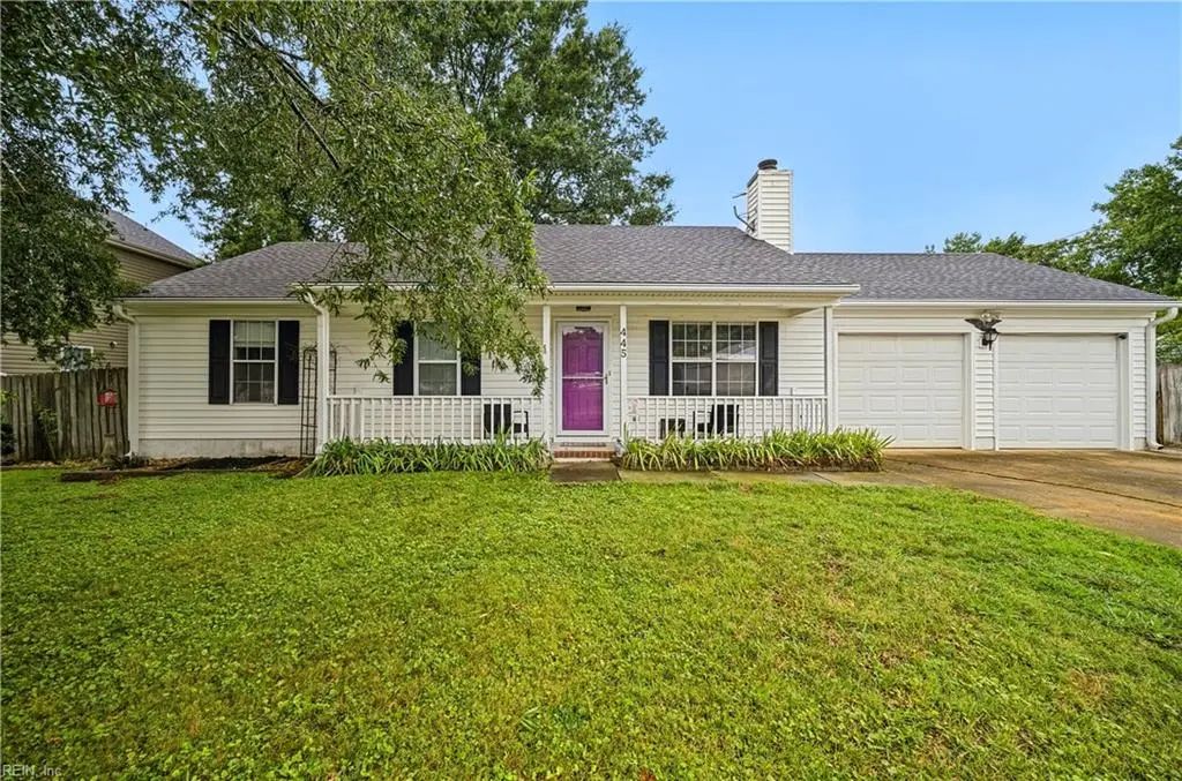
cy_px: 390
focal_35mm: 14
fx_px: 442
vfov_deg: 82.9
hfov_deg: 106.4
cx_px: 591
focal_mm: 9
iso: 250
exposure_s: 1/80
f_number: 8
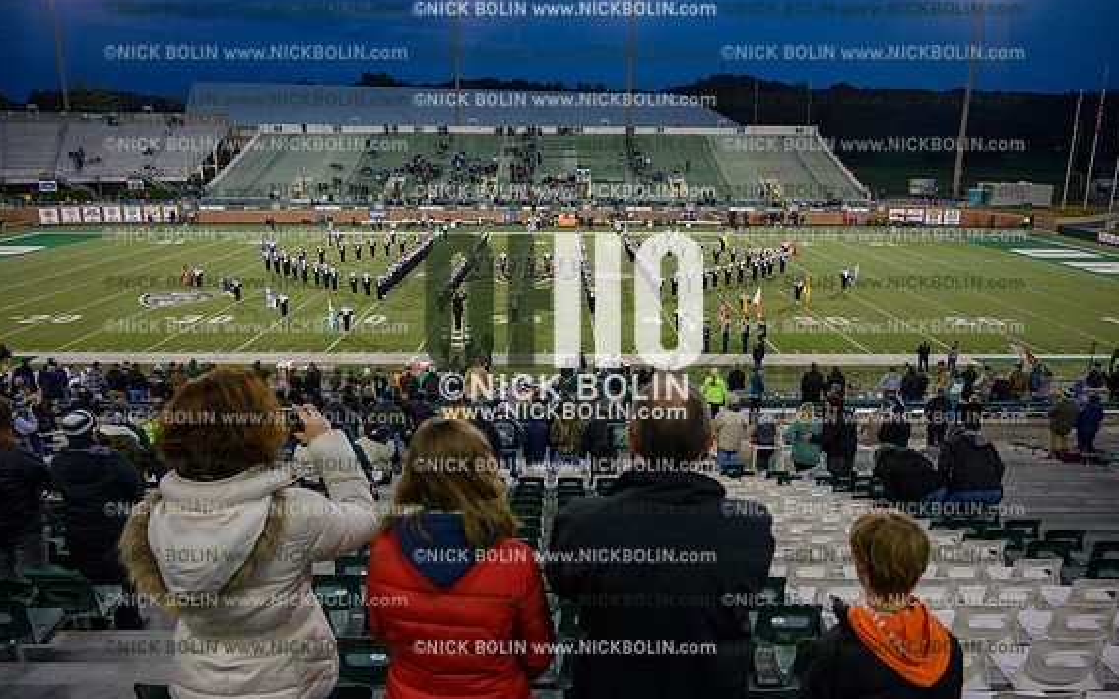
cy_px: 328
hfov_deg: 72.5
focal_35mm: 25
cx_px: 563
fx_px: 762
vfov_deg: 49.2
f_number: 4
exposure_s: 1/320
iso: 2000
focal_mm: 24
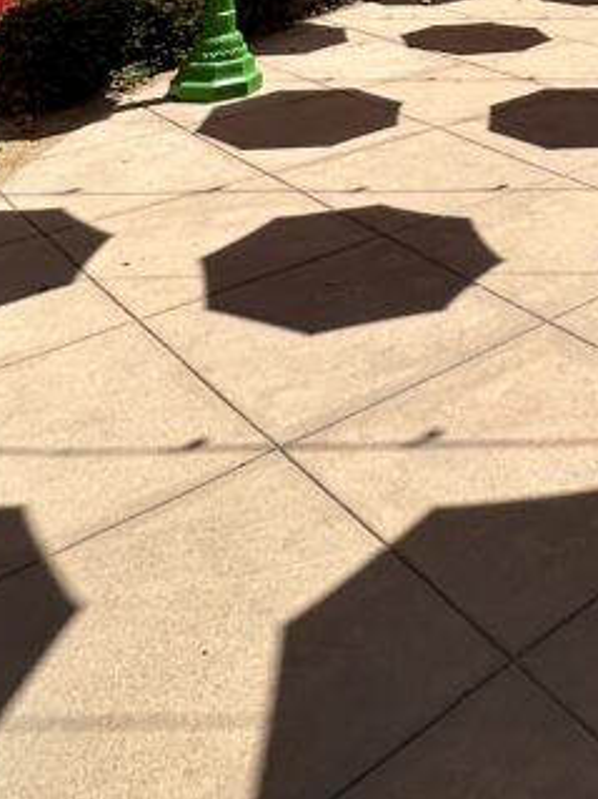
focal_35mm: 45
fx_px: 1037
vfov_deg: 28.5
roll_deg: +0.0
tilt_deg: +10.8
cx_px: 606
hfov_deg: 29.9
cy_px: -381
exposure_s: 1/2817
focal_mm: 2.22
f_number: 2.2
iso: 50
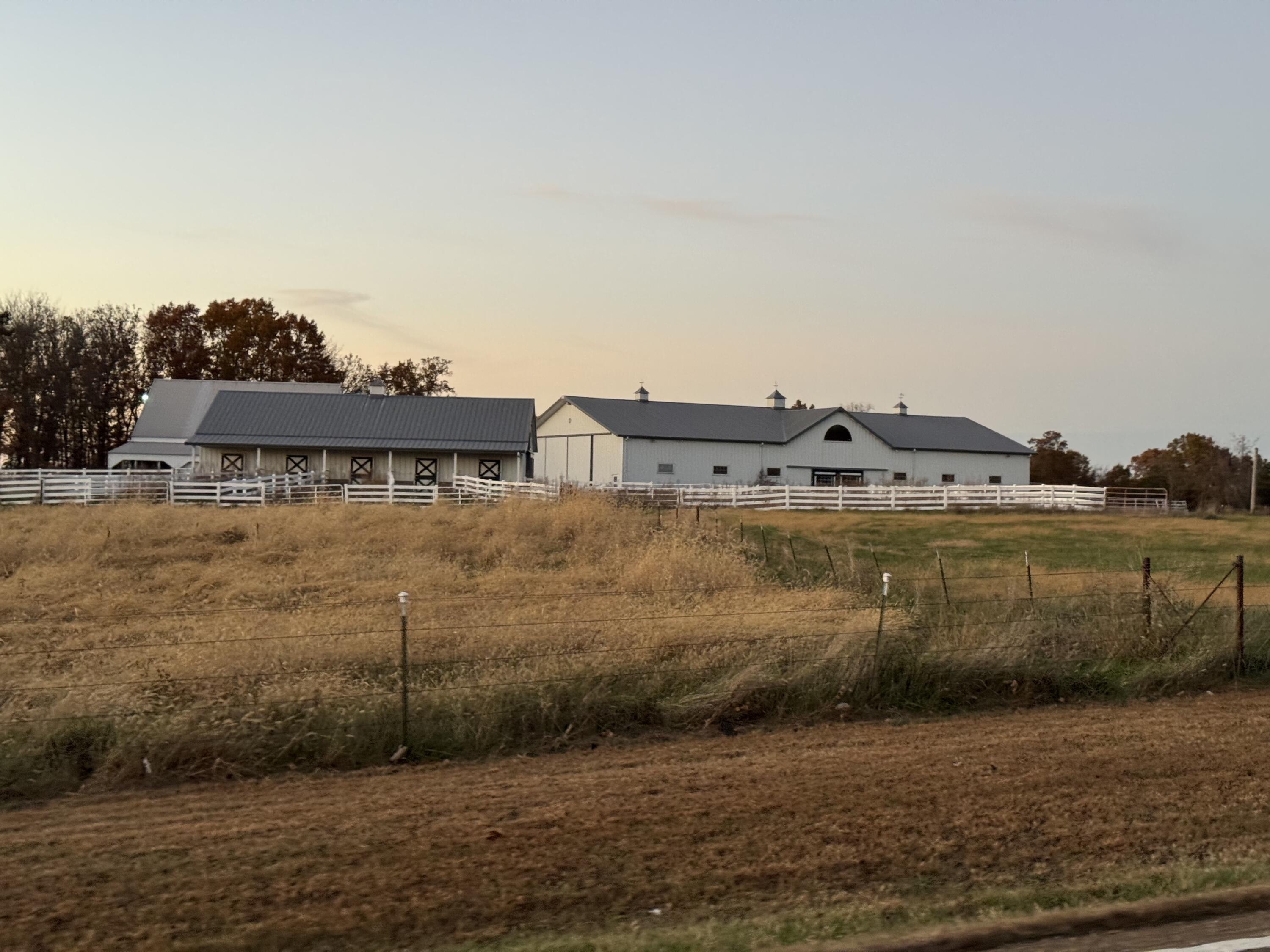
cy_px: 476
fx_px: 1761
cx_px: 635
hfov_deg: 39.7
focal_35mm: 48
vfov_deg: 30.3
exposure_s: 1/60
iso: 250
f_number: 1.78
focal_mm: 6.76
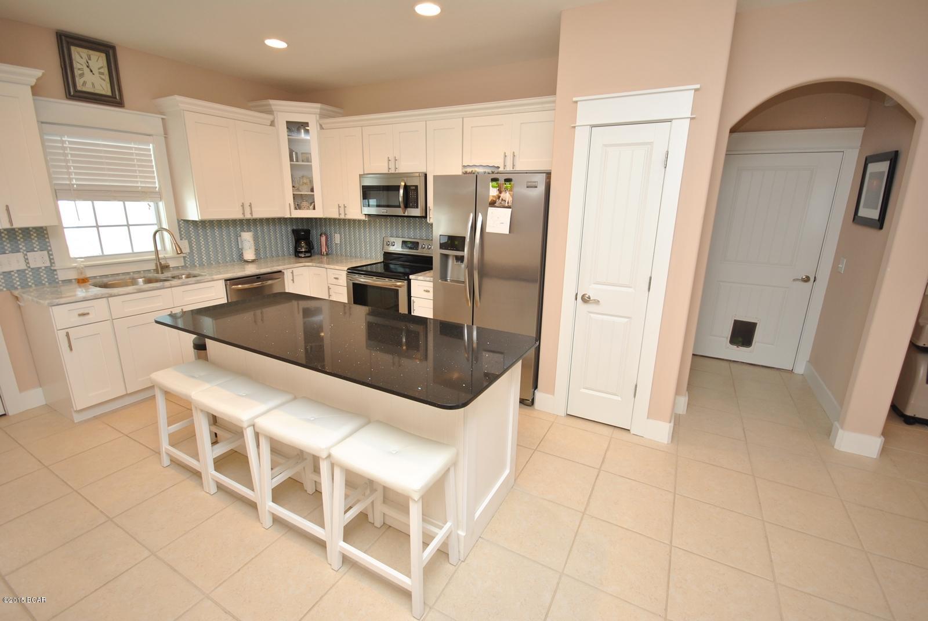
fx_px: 387
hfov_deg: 100.3
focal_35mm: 15
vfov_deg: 77.5
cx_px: 464
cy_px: 310
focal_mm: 10
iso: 200
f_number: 5
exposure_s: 1/10
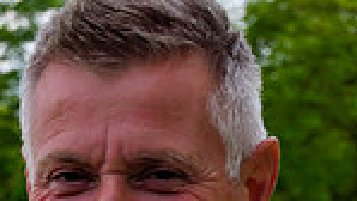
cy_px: 500
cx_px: 89
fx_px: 2690
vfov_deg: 4.2
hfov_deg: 7.6
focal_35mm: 284
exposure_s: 1/200
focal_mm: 43
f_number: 6.3
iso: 200
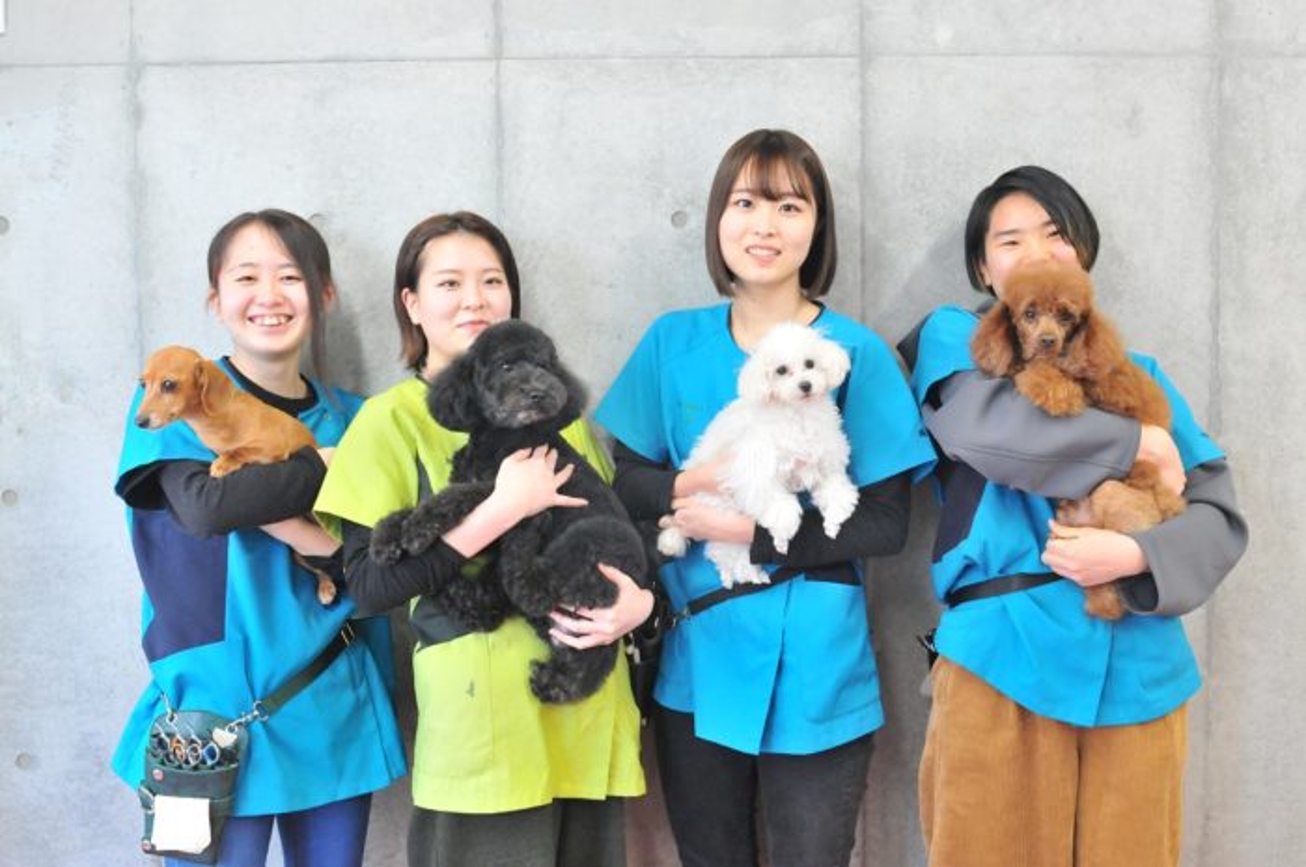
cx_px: 653
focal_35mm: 36
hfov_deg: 53.2
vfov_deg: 36.8
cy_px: 434
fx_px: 1304
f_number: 4.5
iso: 1600
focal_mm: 24
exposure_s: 1/100
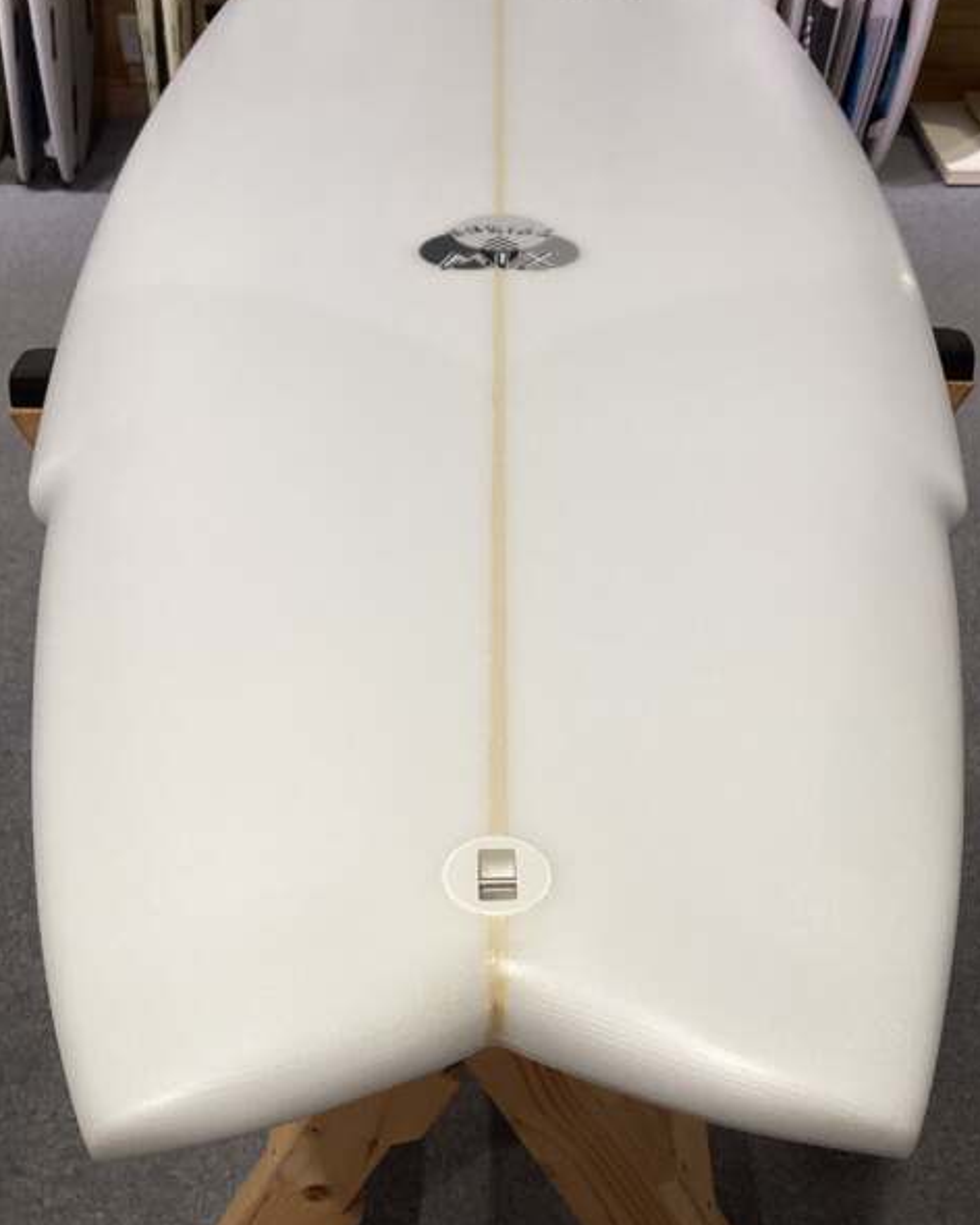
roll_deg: +2.4
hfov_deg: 36.5
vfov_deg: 44.6
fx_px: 1486
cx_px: 517
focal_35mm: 41
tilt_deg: -33.9
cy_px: 517
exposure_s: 1/120
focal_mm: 3.3
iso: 64
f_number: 2.4
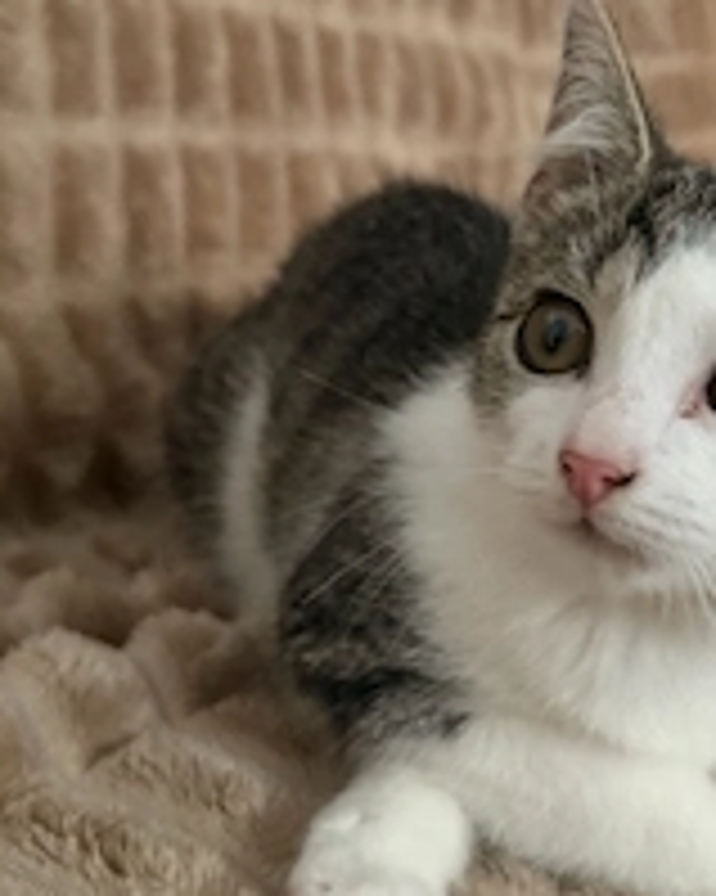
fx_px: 1246
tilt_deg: -7.5
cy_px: 338
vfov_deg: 39.3
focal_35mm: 47
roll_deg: -5.7
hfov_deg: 31.7
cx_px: 500
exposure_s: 1/40
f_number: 1.78
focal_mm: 6.76
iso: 1000
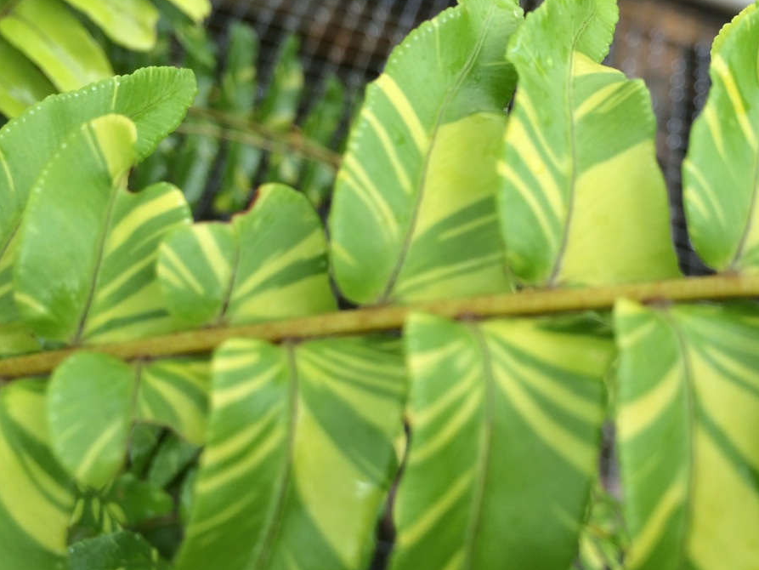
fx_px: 943
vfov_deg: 33.6
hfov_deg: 43.7
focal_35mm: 43
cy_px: 321
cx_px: 447
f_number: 2.2
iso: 32
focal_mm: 4.12
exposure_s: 1/141
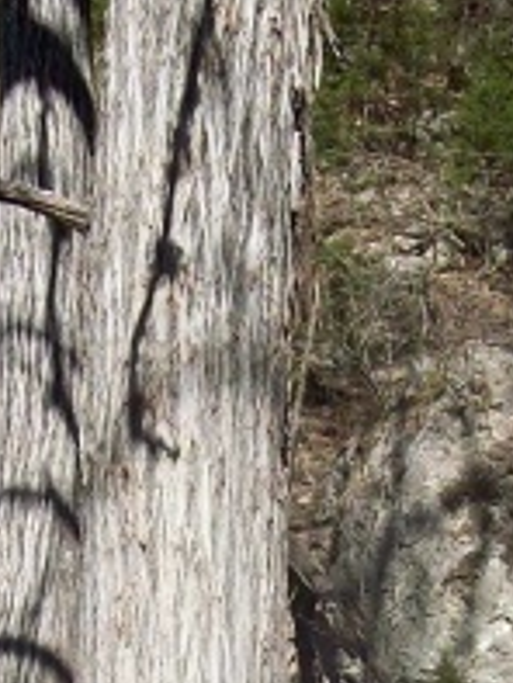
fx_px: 3079
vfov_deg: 12.4
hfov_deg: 9.5
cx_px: 267
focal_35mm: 156
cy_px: 789
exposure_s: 1/482
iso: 80
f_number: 4.8
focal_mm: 6
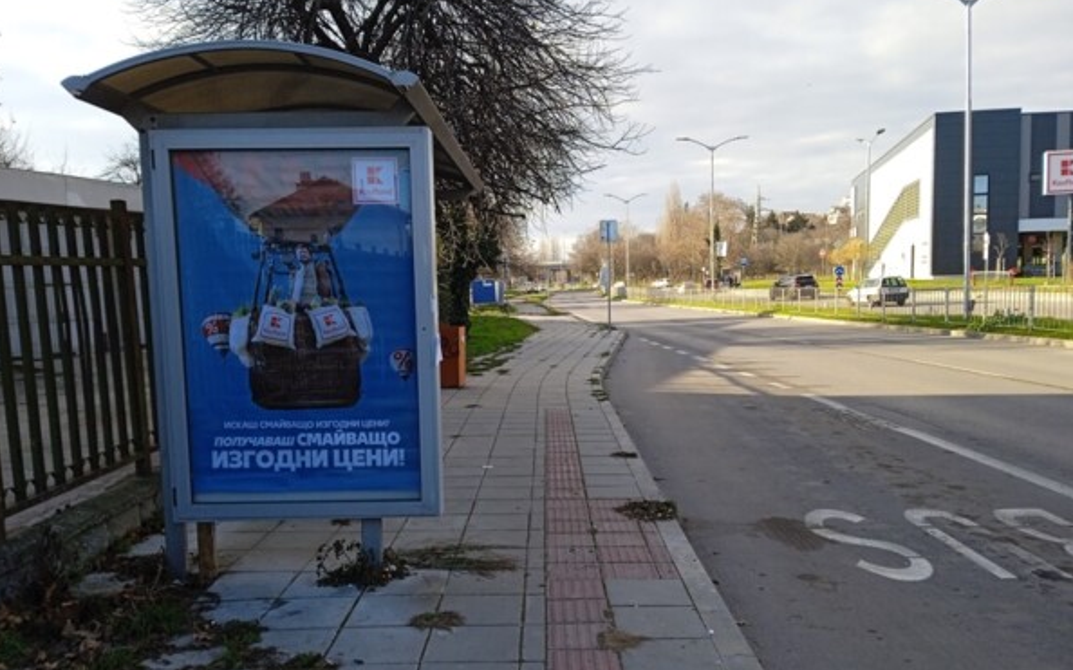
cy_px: 383
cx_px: 533
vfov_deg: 41.7
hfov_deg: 62.9
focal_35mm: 30
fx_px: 877
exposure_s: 1/320
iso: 113
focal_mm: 3.43
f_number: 2.2
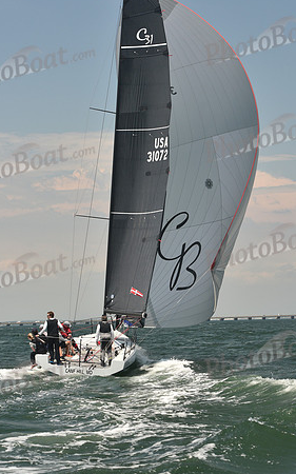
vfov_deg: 22.5
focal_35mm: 92
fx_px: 1188
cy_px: 205
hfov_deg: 14.2
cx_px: 150
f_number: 5.6
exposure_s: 1/640
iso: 250
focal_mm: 70
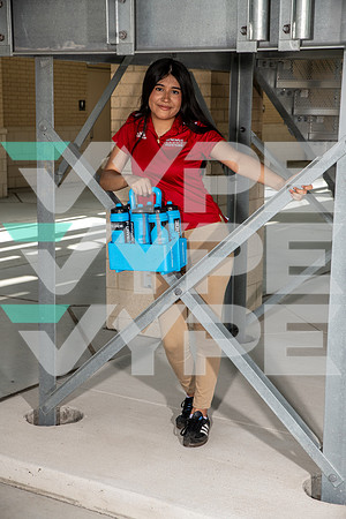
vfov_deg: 31.0
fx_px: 937
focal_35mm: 65
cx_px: 173
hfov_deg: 20.9
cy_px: 260
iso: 200
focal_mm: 65
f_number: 7.1
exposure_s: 1/320
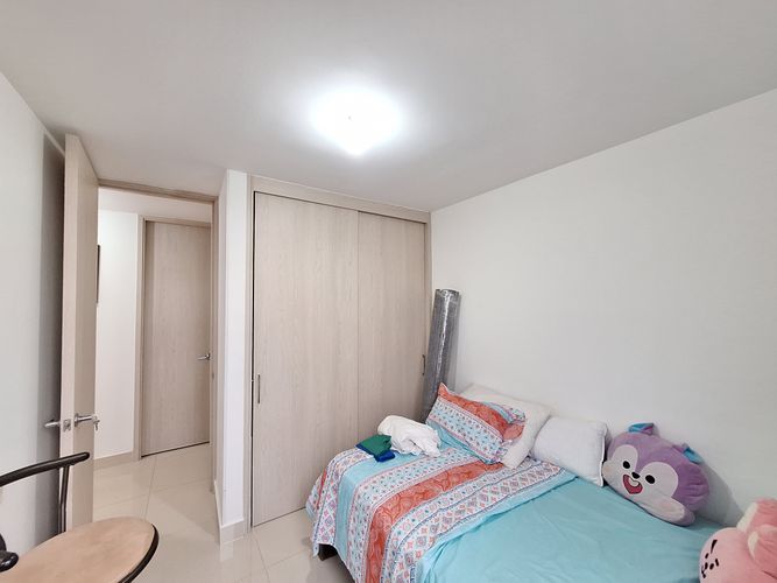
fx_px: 292
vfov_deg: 89.9
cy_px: 292
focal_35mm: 13
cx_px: 388
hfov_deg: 106.2
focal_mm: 1.74
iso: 200
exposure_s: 1/30
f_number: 2.2
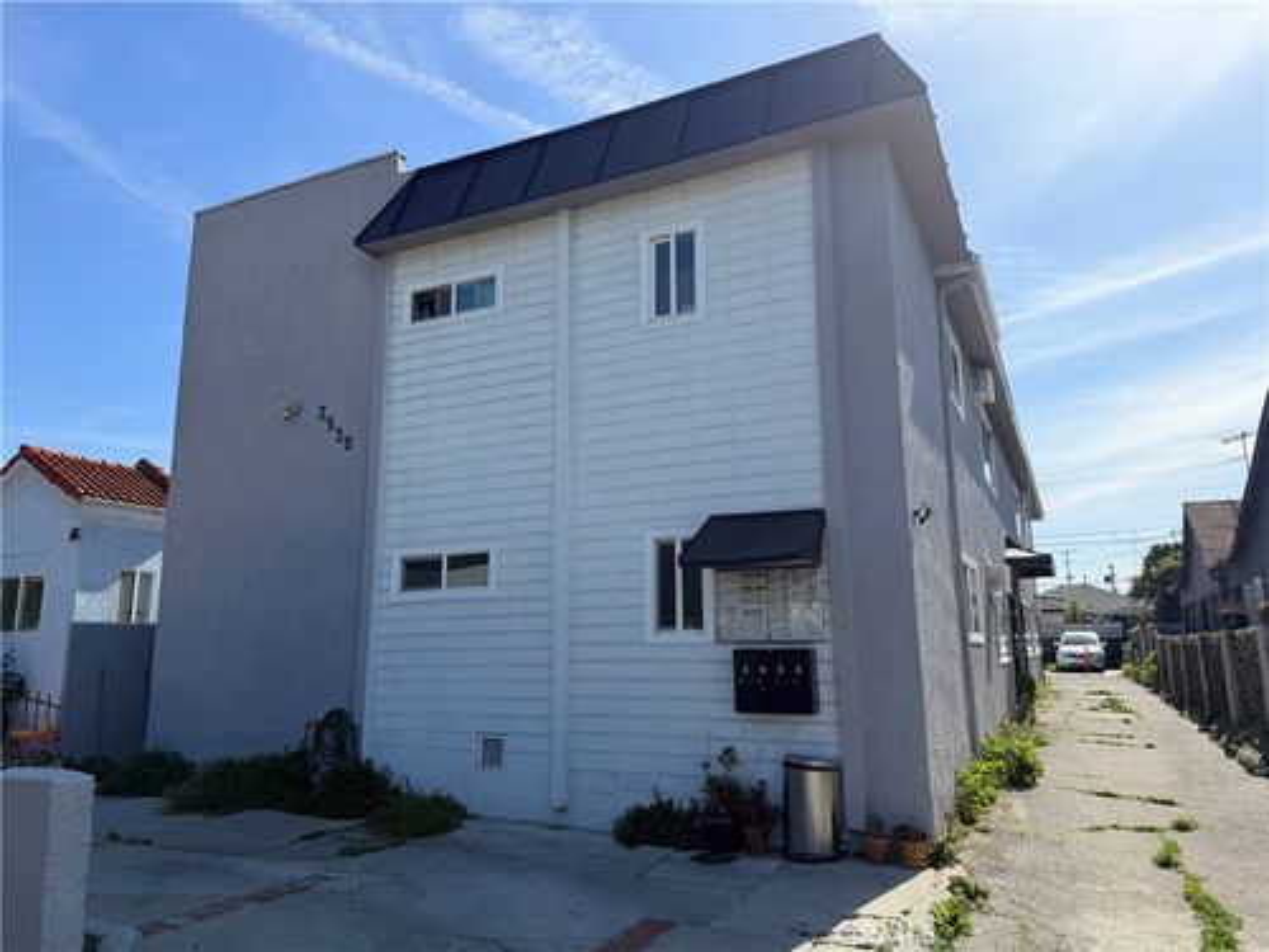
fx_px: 880
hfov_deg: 71.6
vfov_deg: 56.8
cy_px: 476
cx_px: 634
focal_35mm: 24
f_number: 1.78
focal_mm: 6.76
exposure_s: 1/5319
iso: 100
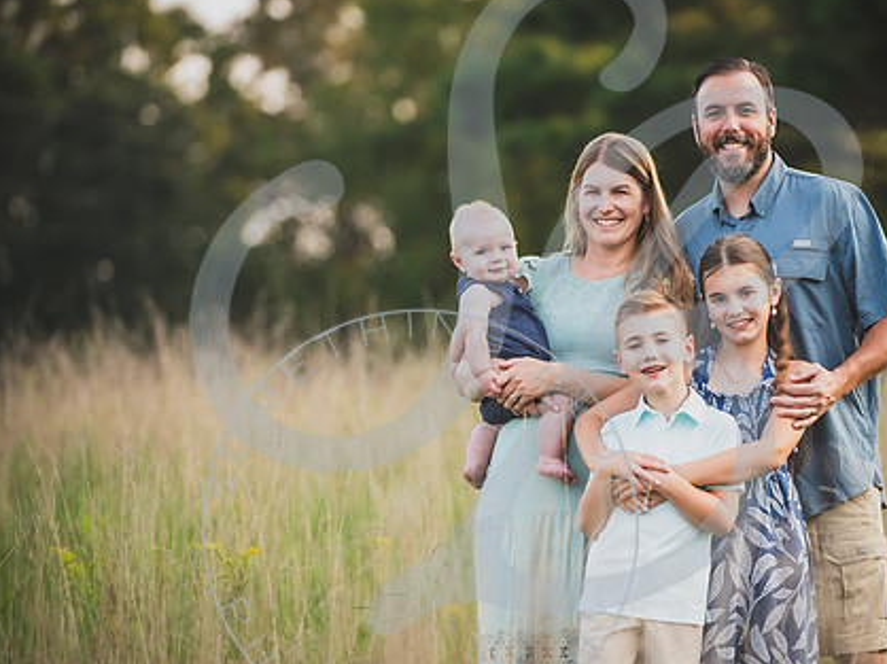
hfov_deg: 9.6
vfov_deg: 7.2
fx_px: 5301
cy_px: 349
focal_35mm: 207
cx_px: 526
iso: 500
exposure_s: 1/320
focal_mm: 155
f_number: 2.8
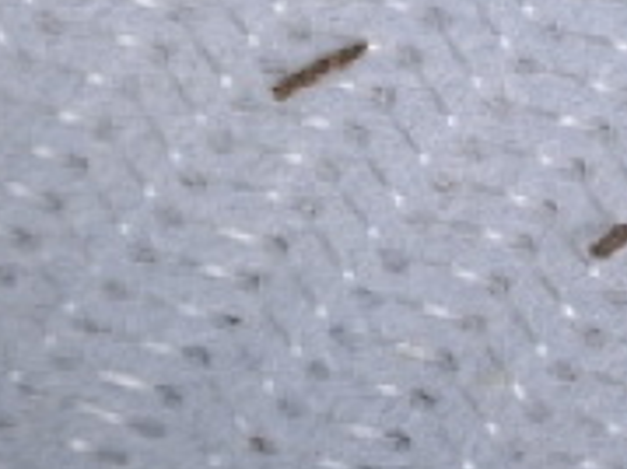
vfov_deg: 3.4
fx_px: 7892
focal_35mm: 436
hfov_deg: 4.5
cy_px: 14
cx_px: 1058
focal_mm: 50
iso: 160
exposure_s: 1/80
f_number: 7.1
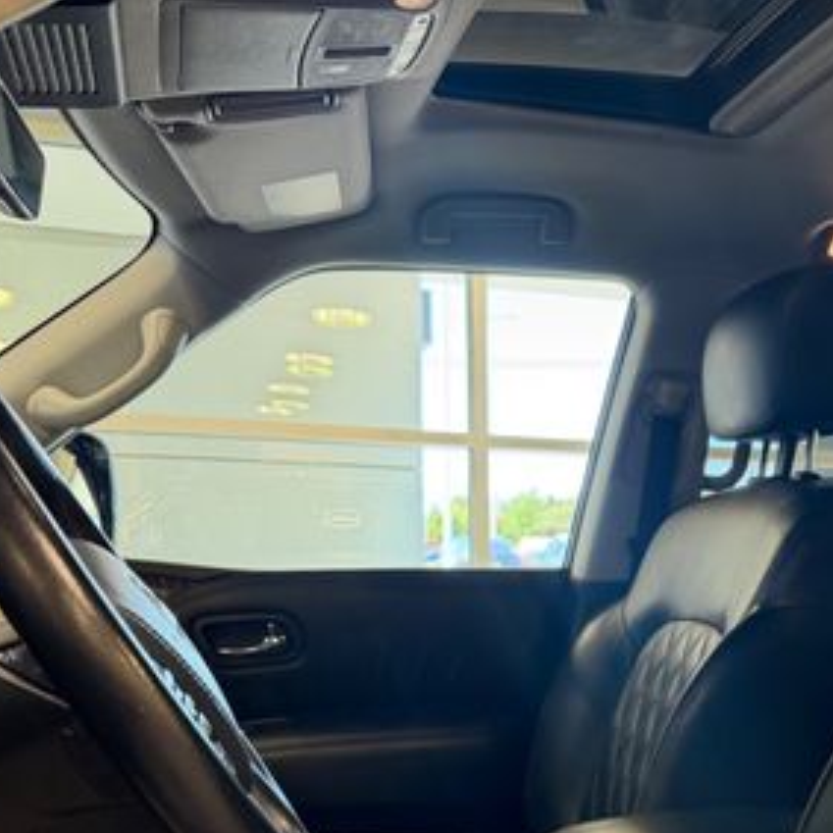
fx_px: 1307
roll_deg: -0.7
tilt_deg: -6.2
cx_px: 709
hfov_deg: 33.9
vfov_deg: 34.0
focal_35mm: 48
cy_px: 703
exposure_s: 1/60
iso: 200
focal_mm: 6.76
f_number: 1.78
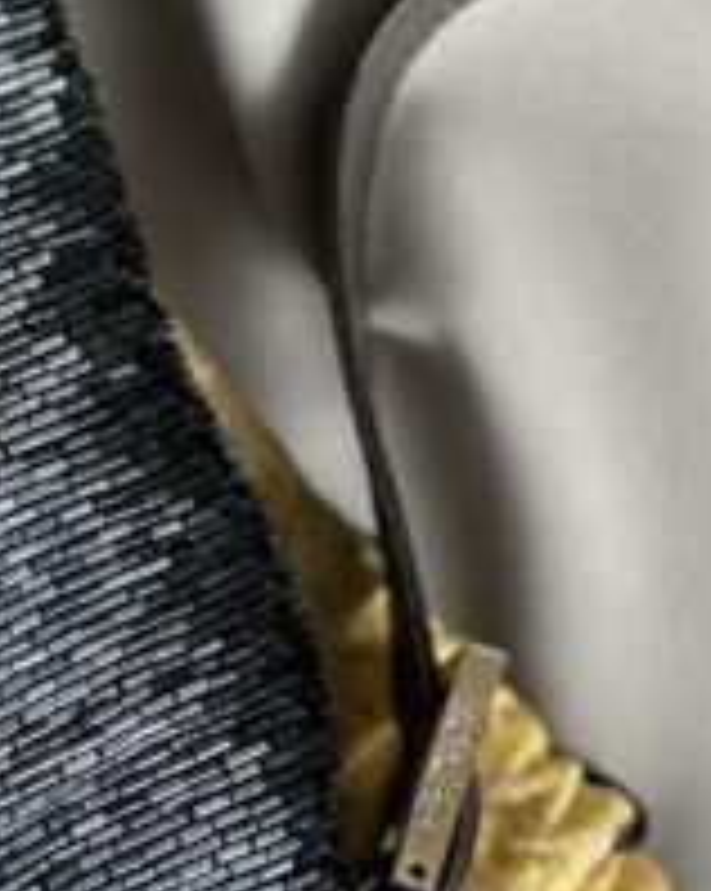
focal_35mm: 228
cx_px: -580
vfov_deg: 8.5
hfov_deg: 6.6
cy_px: 432
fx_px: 6006
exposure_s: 1/121
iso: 64
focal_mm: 9
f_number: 2.8
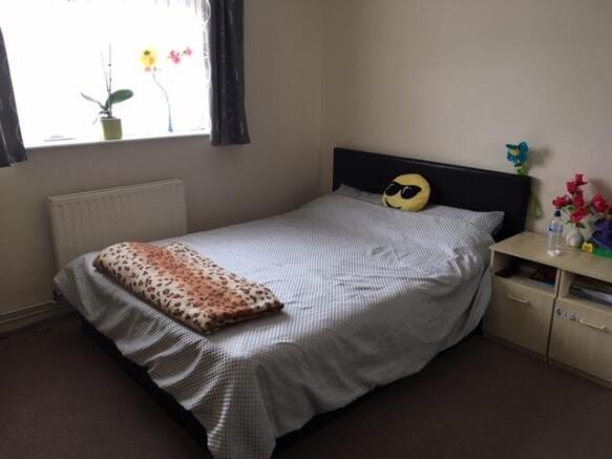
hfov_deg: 61.7
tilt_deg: -16.8
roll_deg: +0.1
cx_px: 306
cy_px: 230
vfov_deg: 48.2
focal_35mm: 29
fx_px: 513
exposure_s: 1/33
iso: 40
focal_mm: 4.15
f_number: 2.2
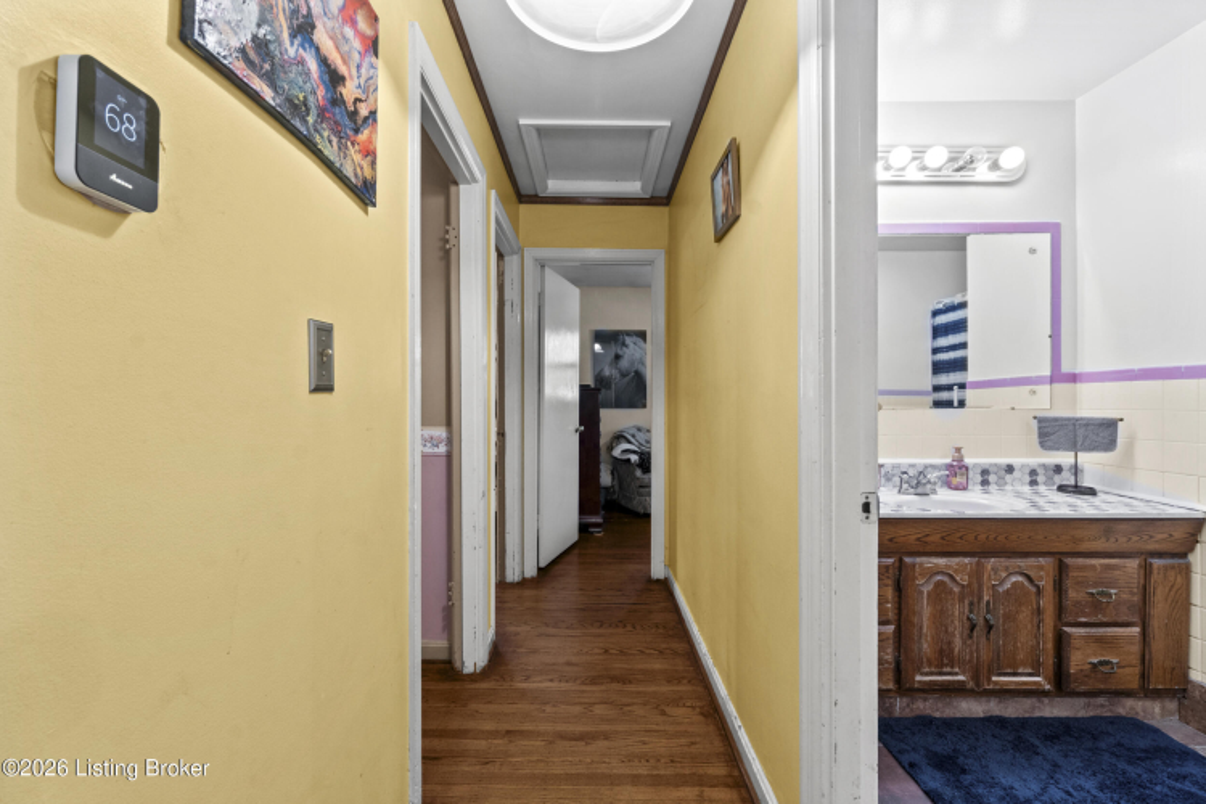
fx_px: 502
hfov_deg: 100.4
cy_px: 402
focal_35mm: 15
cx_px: 603
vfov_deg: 77.3
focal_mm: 10
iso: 400
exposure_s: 1/1.67
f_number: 11
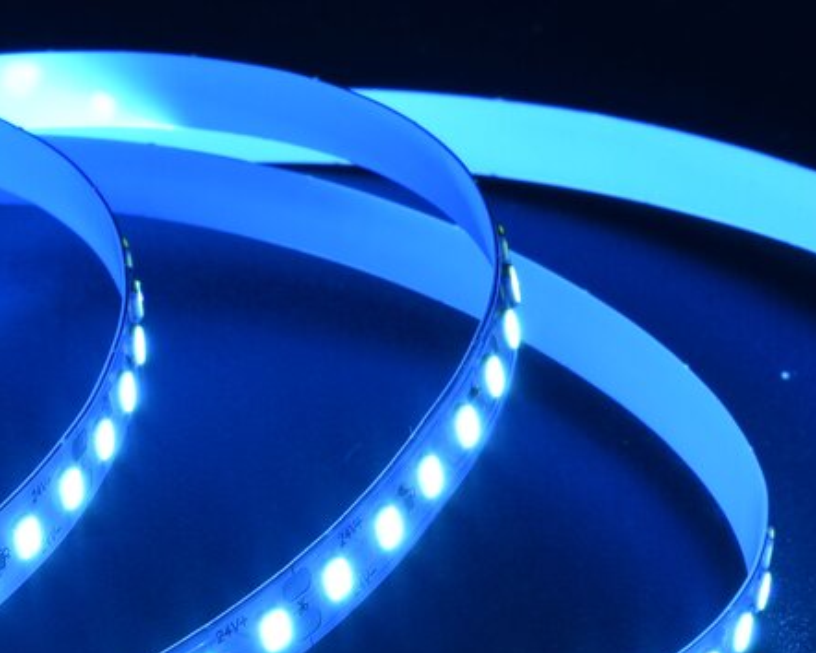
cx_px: -535
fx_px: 8070
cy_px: 737
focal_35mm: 334
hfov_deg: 5.7
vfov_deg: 4.6
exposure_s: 1/15
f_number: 16
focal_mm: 82
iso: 64
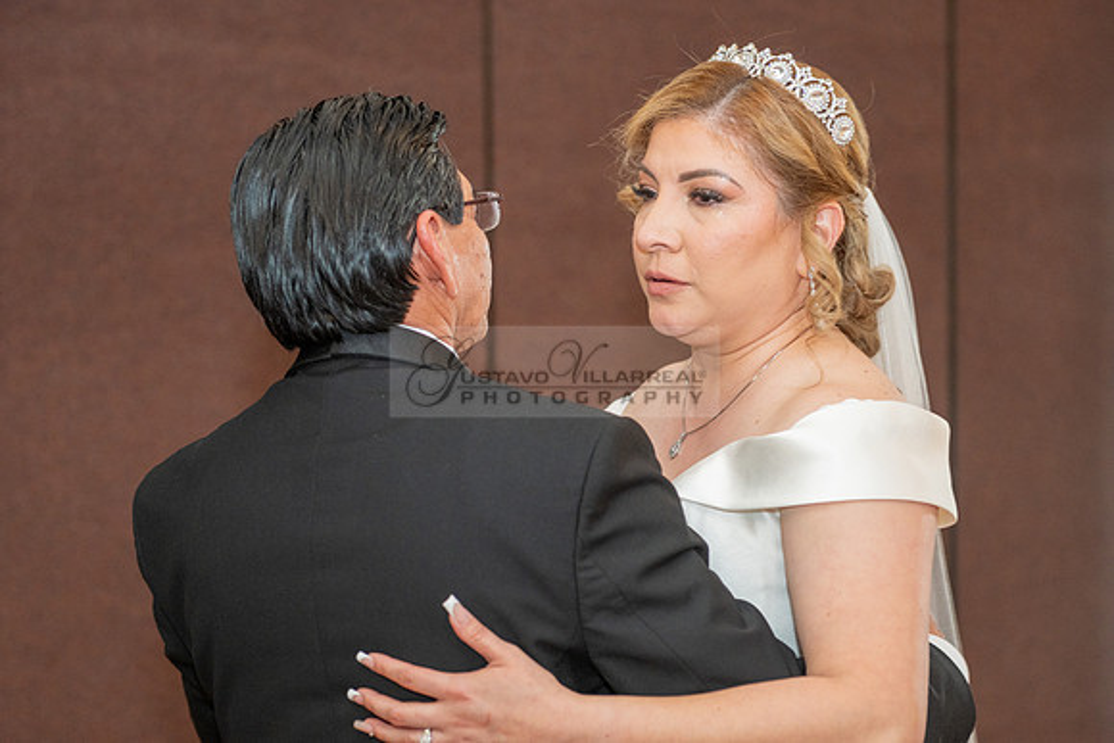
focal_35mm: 85
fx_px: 2630
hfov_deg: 23.9
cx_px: 605
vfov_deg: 16.1
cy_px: 434
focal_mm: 70
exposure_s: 1/125
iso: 800
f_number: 3.5
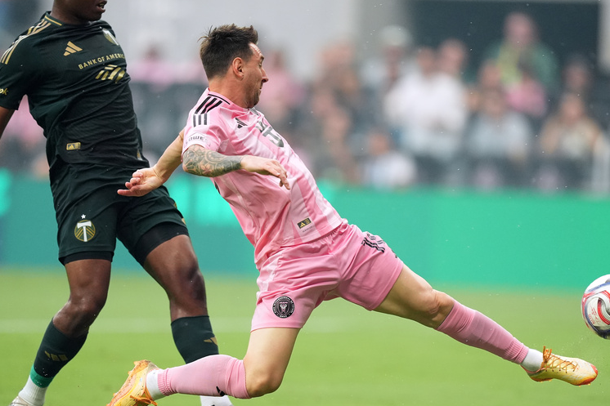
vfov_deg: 2.5
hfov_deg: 3.8
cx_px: 274
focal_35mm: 549
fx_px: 9300
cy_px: 229
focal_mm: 400
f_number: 2.8
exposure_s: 1/2500
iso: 3200
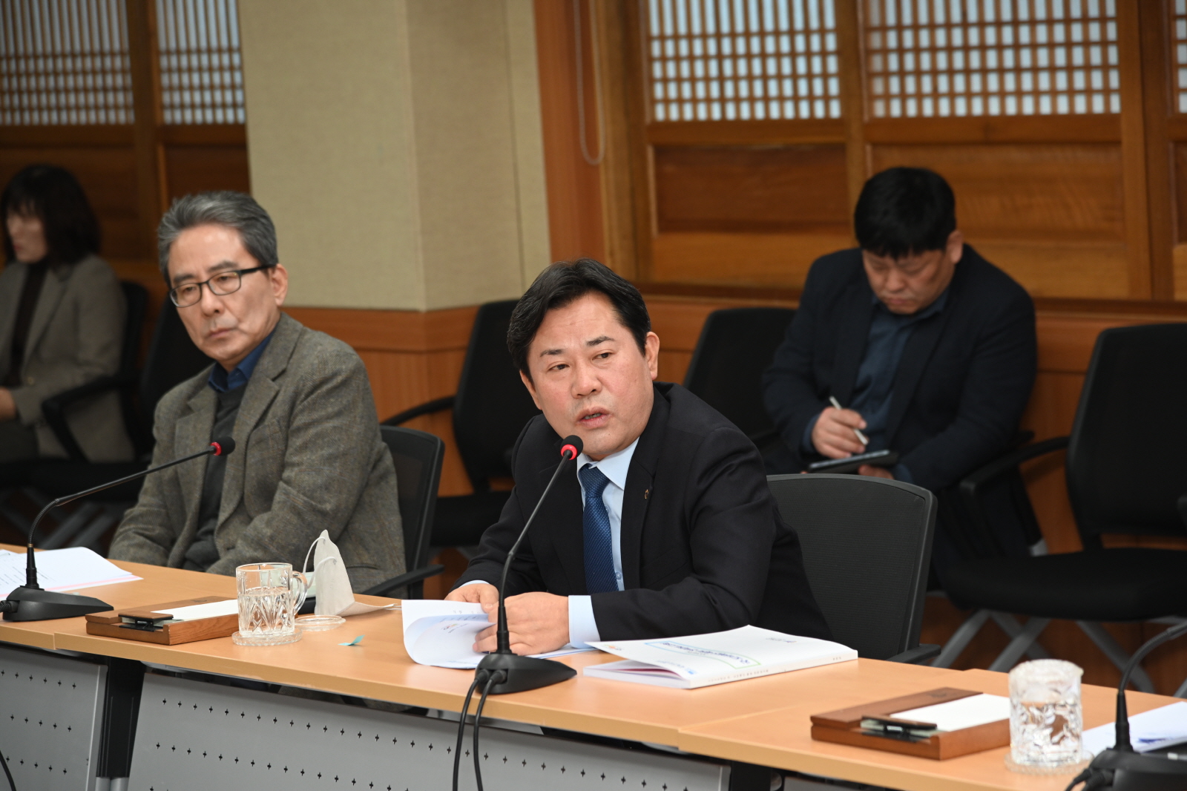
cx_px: 594
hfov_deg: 17.1
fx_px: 3956
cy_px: 396
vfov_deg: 11.4
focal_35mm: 120
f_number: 4
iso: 640
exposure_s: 1/200
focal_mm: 120
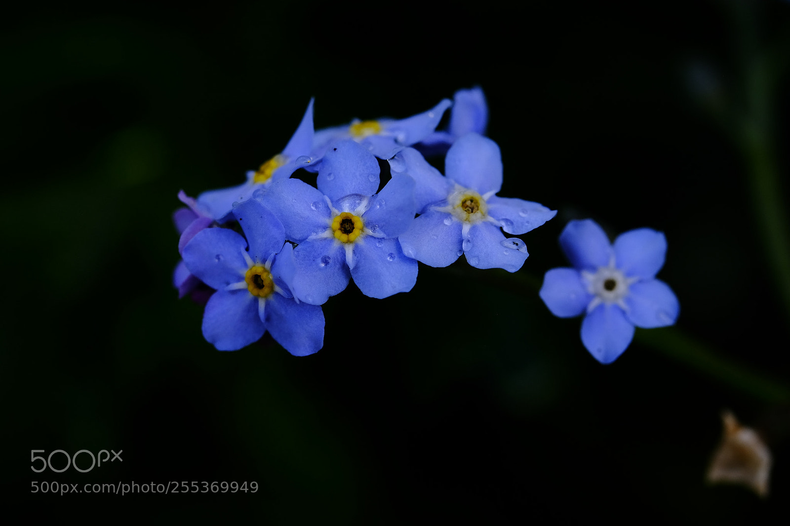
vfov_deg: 11.4
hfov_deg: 17.1
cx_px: 395
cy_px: 263
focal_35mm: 120
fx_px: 2633
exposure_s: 1/170
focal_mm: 80
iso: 400
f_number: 8
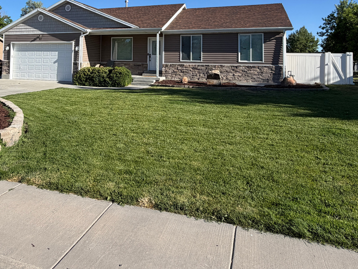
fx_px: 300
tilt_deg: +2.9
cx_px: 128
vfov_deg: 45.5
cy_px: 49
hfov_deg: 60.6
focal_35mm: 29
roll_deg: -1.4
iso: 25
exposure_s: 1/770
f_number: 2.2
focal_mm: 2.22
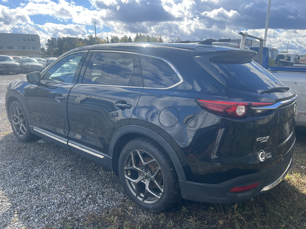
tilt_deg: -13.2
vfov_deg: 53.1
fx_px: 230
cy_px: 114
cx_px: 153
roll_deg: -0.9
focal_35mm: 26
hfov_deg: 67.3
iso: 50
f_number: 1.5
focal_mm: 5.7
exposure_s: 1/1488
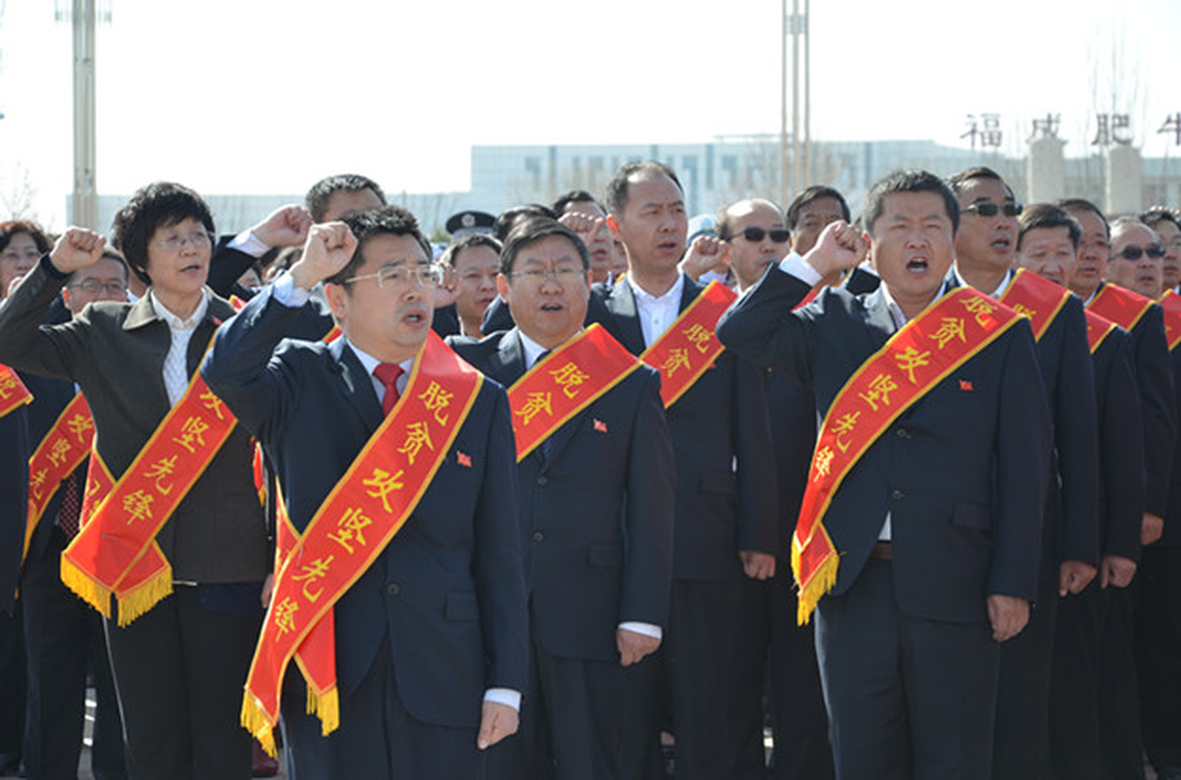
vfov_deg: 11.4
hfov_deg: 17.1
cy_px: 390
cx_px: 590
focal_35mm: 120
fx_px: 3926
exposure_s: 1/200
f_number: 5.3
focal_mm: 80
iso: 125
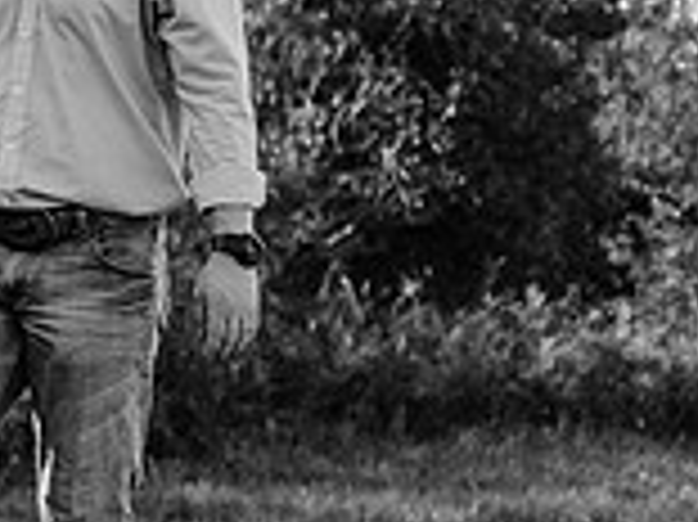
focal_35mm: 180
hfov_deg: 10.3
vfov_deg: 8.2
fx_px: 3627
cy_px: 299
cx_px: -599
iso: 200
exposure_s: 1/1250
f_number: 2.8
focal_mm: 50
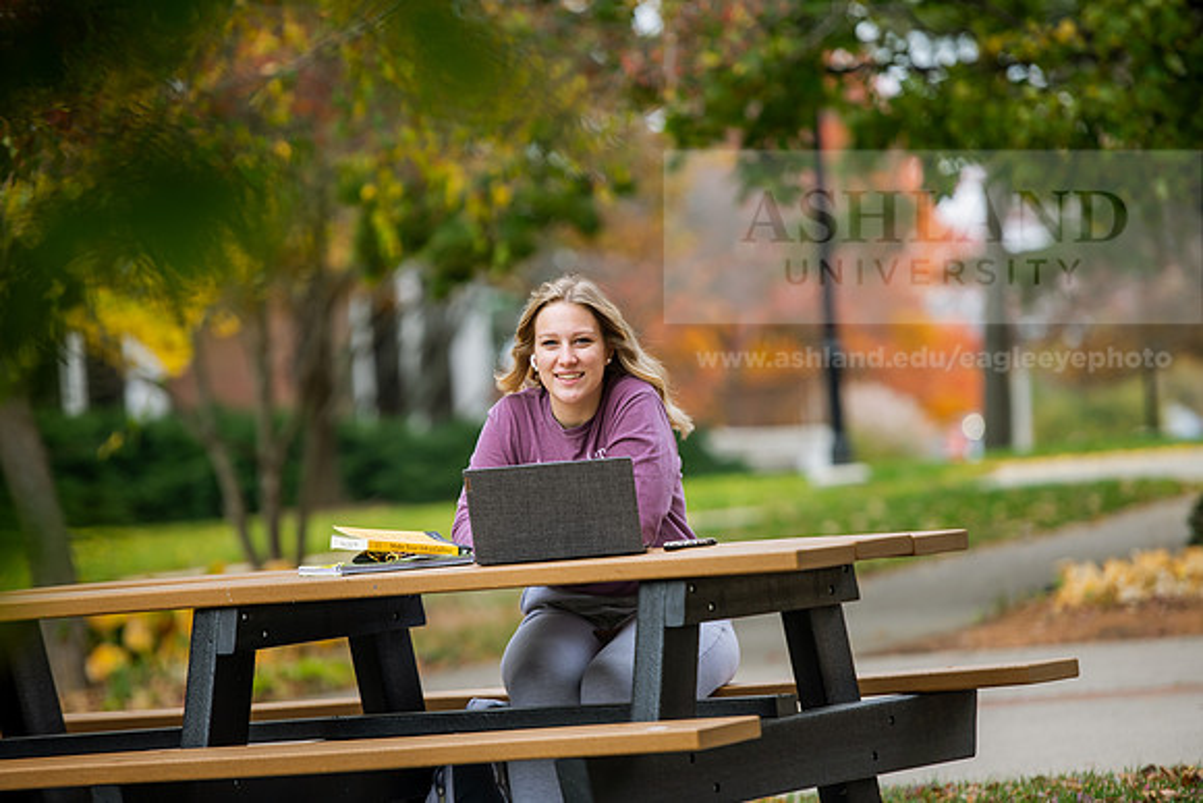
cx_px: 602
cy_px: 402
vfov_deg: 7.6
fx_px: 6016
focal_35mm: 180
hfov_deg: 11.4
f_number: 3.2
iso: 160
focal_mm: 180
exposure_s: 1/320
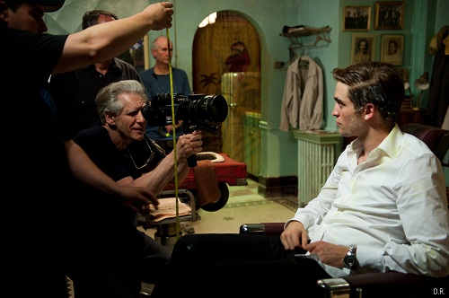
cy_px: 149
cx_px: 224
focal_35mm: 42
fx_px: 523
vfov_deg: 31.8
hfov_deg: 46.5
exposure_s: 1/60
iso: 1250
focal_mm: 42
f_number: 2.8
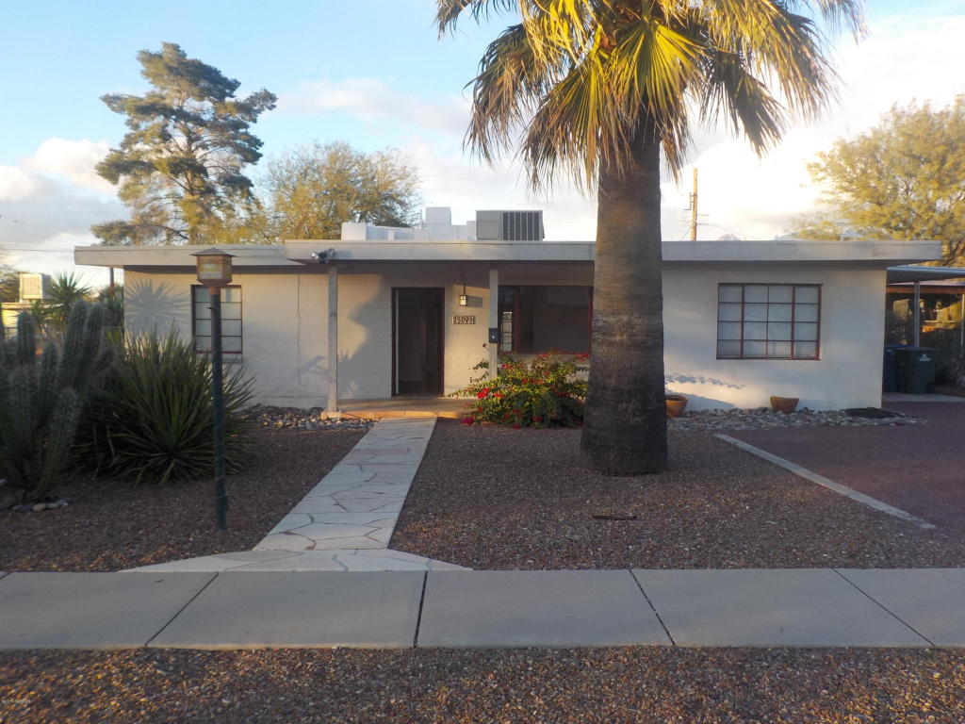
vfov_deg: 46.8
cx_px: 482
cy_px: 362
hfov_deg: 60.0
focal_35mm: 30
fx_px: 836
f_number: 3.3
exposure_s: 1/200
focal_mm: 4.1
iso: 125
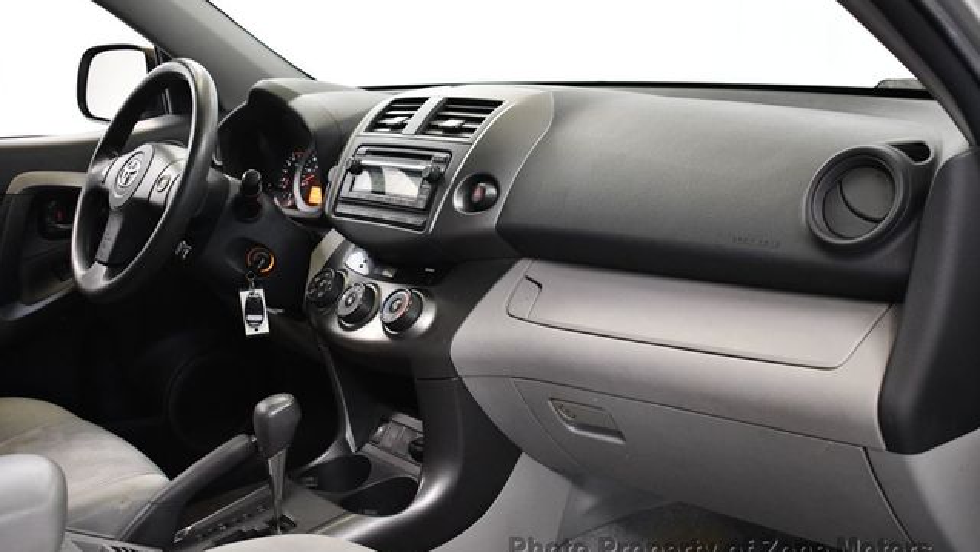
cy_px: 251
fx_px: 1066
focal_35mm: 41
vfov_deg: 29.0
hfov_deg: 49.4
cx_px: 491
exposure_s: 1/100
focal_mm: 26
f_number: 4
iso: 3200
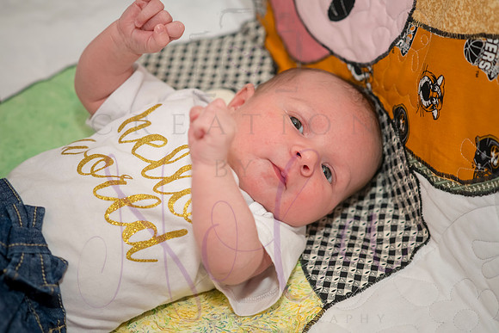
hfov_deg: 23.9
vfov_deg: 16.1
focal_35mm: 85
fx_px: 1178
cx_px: 250
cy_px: 166
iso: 800
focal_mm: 85
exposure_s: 1/160
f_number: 4
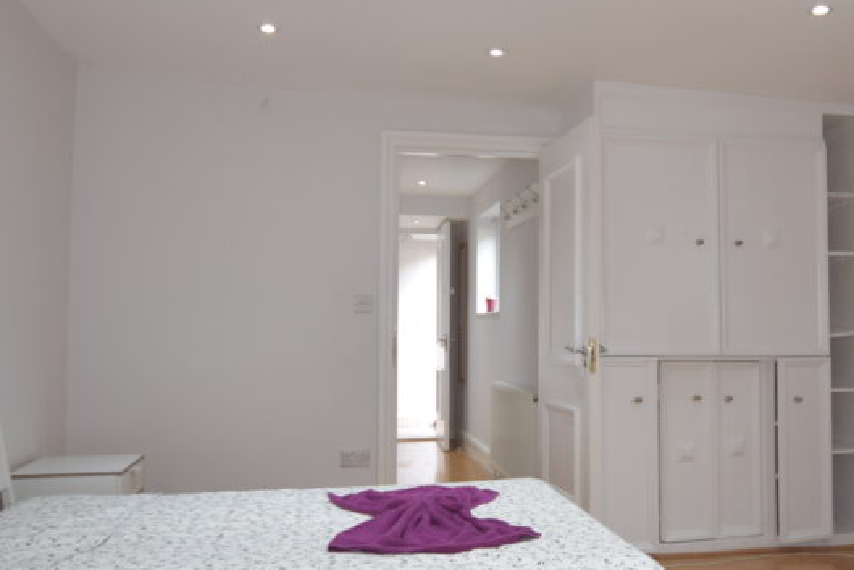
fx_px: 807
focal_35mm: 34
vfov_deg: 38.9
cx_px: 513
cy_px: 291
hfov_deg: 55.4
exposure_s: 1/40
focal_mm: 10
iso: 200
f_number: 4
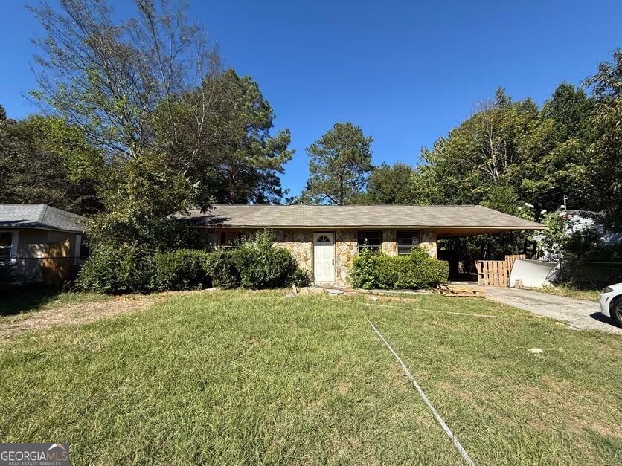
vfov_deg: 85.7
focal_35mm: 14
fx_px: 252
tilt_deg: +6.2
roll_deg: +0.2
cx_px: 311
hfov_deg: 102.1
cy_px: 233
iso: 64
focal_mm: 2.22
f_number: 2.2
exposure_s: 1/1534
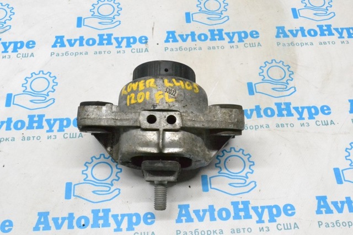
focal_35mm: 48
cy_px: 118
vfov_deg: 28.0
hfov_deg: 41.1
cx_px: 176
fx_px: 470
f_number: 11
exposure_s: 1/160
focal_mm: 32
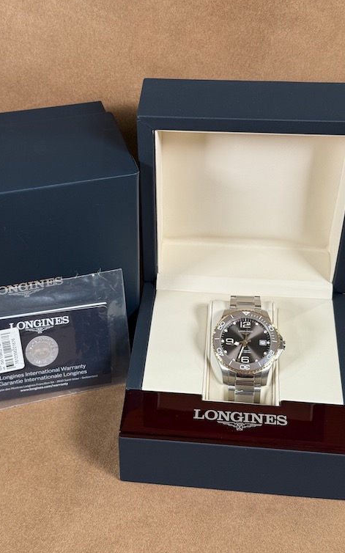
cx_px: 143
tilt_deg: -38.3
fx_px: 813
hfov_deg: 23.9
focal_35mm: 54
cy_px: 274
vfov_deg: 37.5
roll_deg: +0.5
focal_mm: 6.76
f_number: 1.78
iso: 64
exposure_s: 1/48
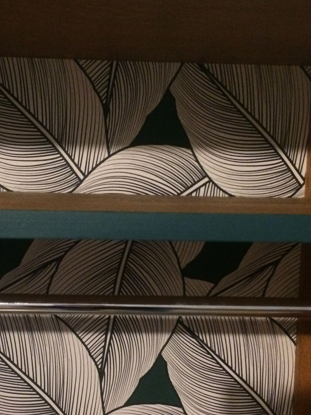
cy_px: 255
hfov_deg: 29.6
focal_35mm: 49
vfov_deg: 38.7
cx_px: 126
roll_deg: +0.8
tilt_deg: -9.5
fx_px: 587
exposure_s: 1/17
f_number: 2.2
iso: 400
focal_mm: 4.15
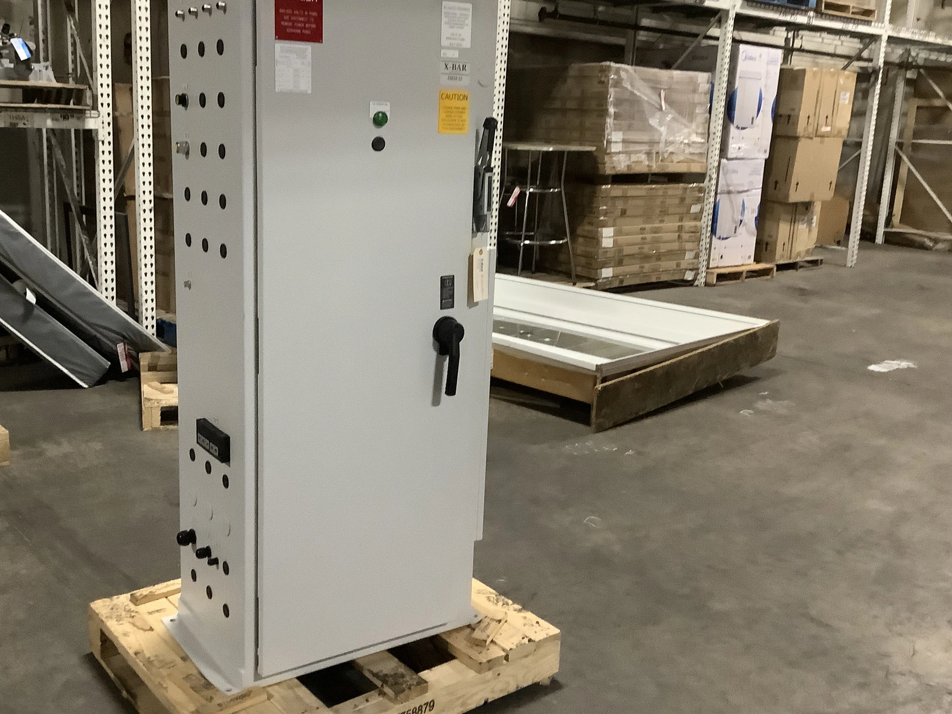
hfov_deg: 51.2
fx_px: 990
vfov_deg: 39.7
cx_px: 411
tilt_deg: -11.6
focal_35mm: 36
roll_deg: -4.5
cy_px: 336
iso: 400
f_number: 2.4
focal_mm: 3.3
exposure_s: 1/30
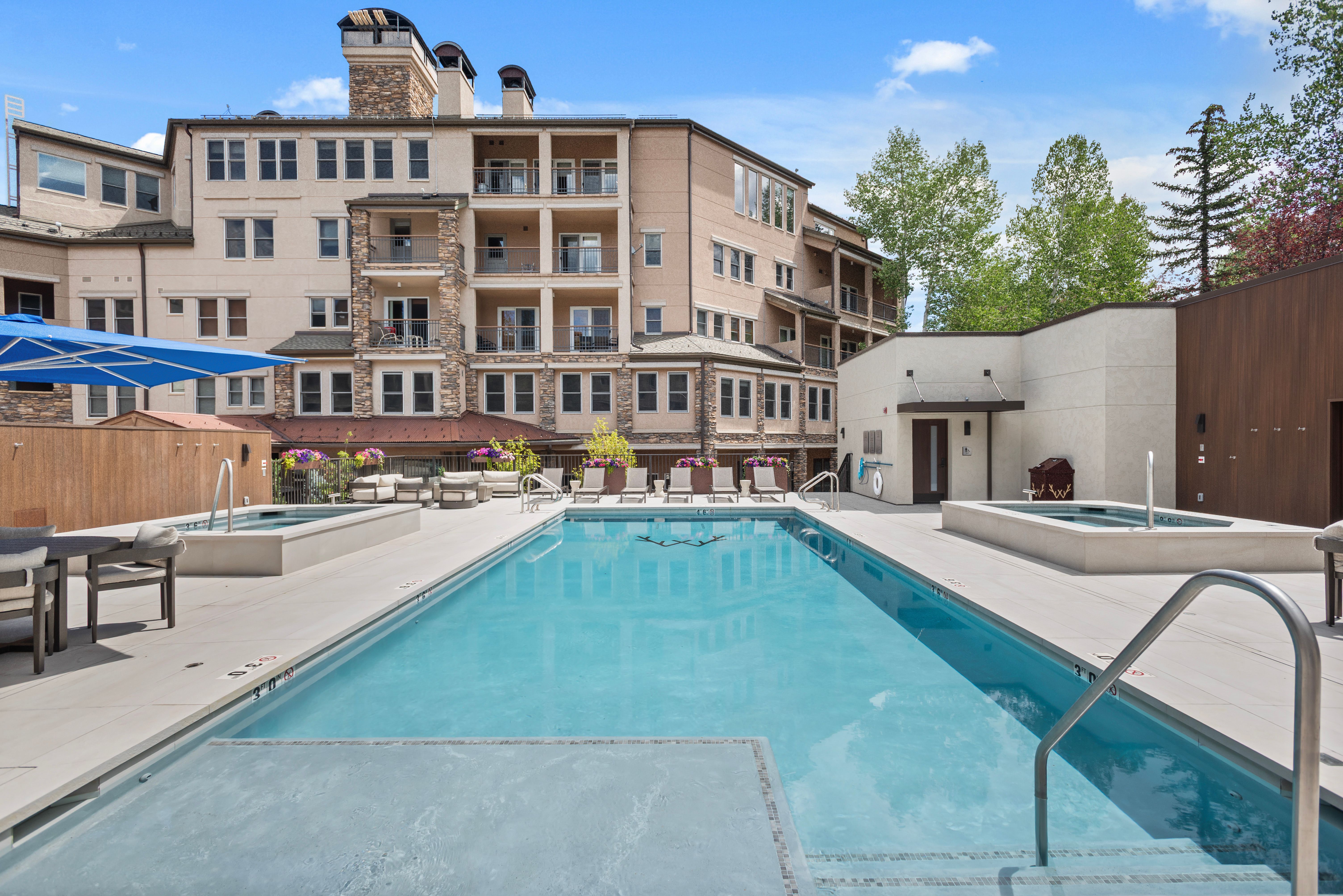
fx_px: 634
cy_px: 448
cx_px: 672
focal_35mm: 17
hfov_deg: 93.3
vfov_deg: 70.5
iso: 125
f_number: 7.1
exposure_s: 1/60
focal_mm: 17
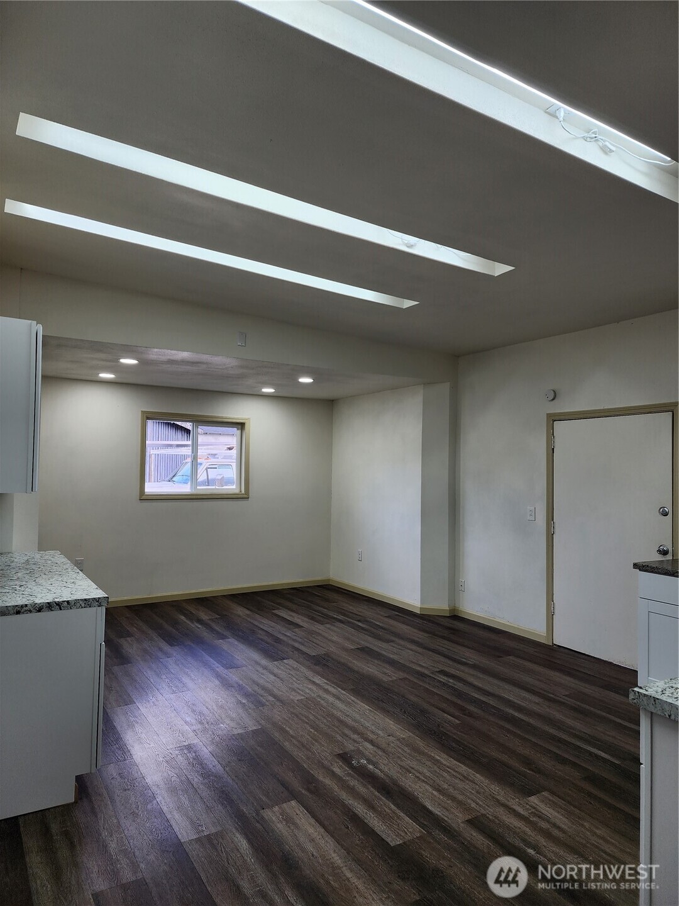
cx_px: 340
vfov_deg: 73.9
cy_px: 453
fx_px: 602
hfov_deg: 58.9
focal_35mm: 23
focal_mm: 6.4
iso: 50
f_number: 1.8
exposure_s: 1/120
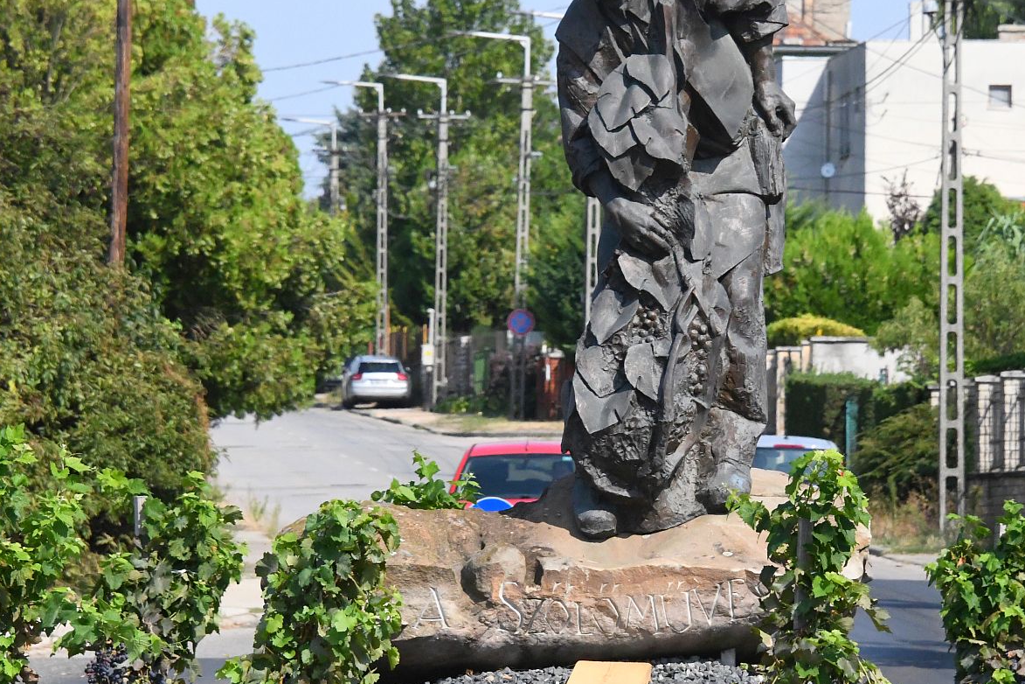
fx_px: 8740
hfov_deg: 6.7
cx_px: 603
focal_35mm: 307
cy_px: 309
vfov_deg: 4.5
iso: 5000
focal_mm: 150
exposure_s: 1/6400
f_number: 10
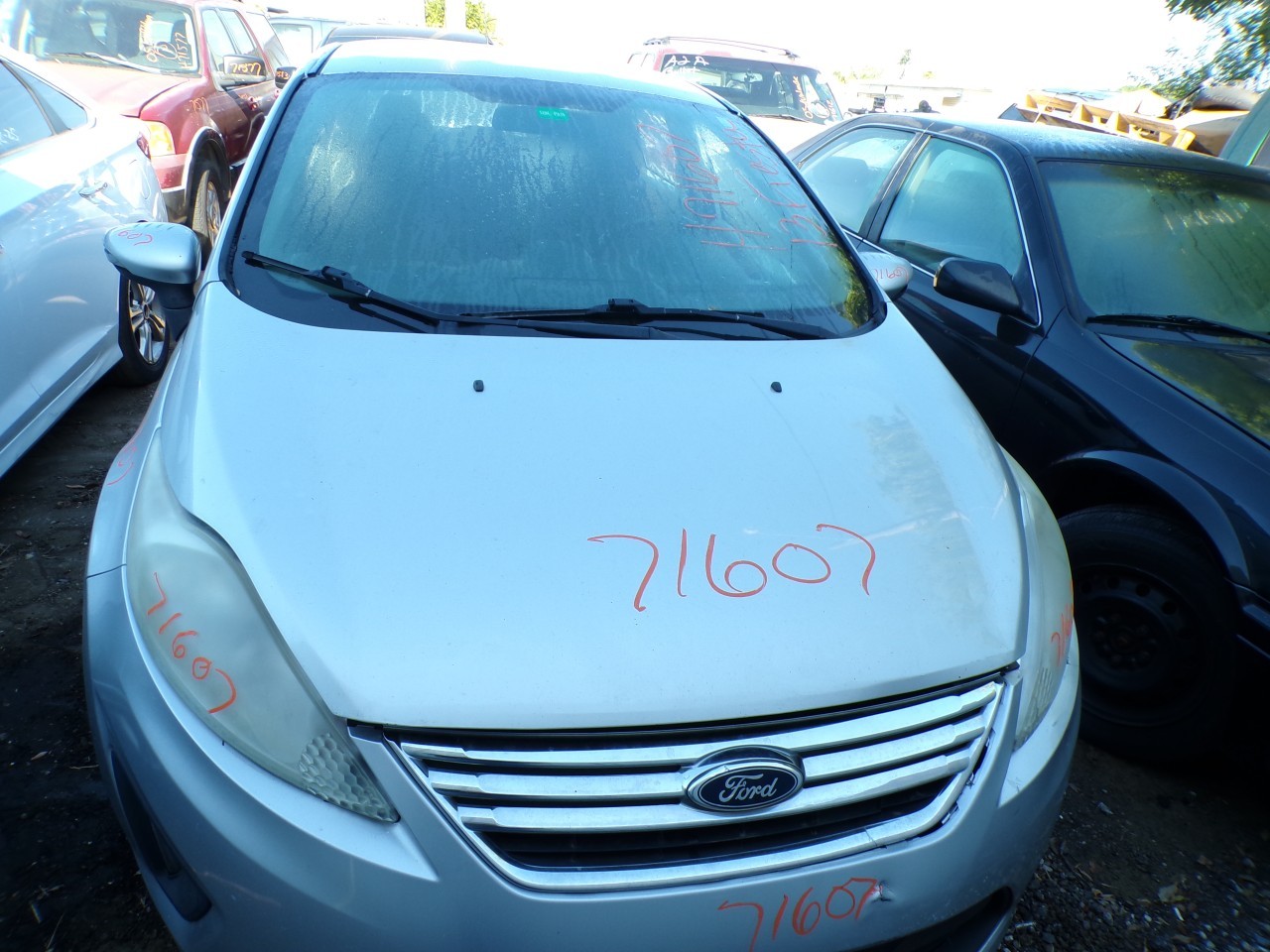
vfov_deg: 56.8
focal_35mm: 24
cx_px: 635
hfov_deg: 71.6
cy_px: 476
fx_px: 881
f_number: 4.4
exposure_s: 1/85
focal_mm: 4.3
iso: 100
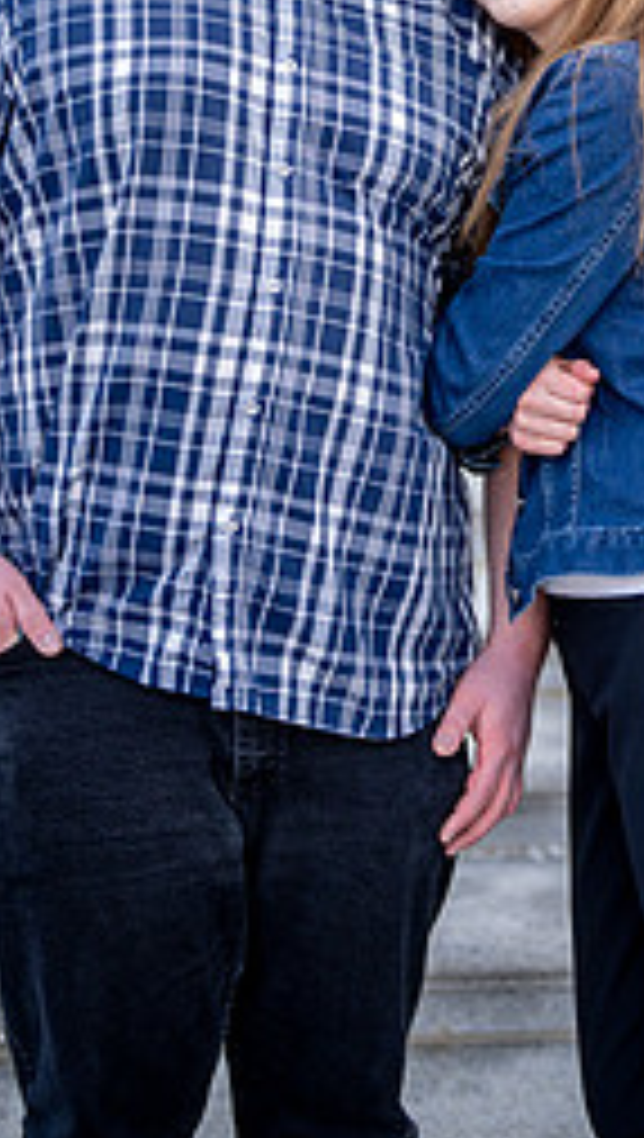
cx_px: 414
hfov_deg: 13.0
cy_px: 148
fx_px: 2813
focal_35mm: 93
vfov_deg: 22.4
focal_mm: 50
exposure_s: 1/6400
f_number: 1.8
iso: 1250
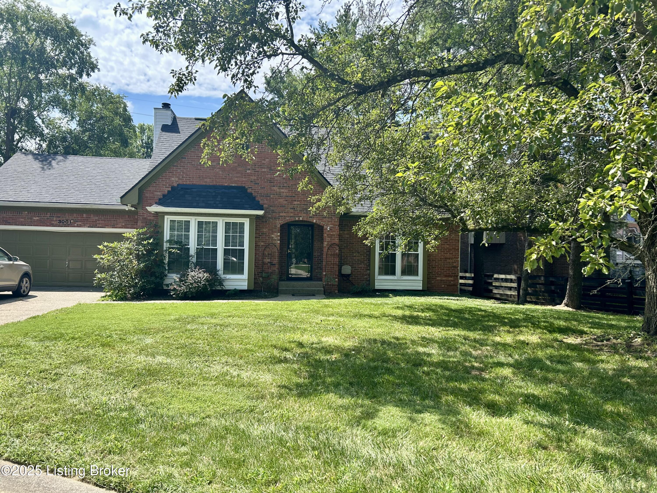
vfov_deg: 53.1
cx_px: 328
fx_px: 493
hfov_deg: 67.3
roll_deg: -1.2
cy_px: 246
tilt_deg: +1.0
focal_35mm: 26
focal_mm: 5.7
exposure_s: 1/1808
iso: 50
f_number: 1.5
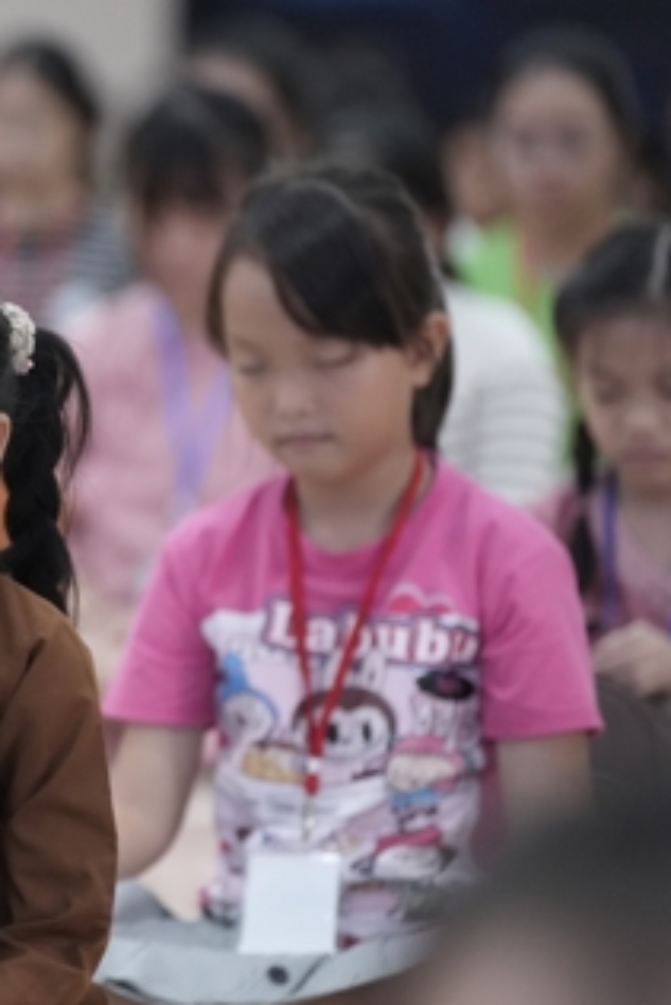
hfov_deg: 4.4
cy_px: 609
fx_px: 8601
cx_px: -207
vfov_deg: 6.7
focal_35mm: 308
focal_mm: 150
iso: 4000
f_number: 2.8
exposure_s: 1/200
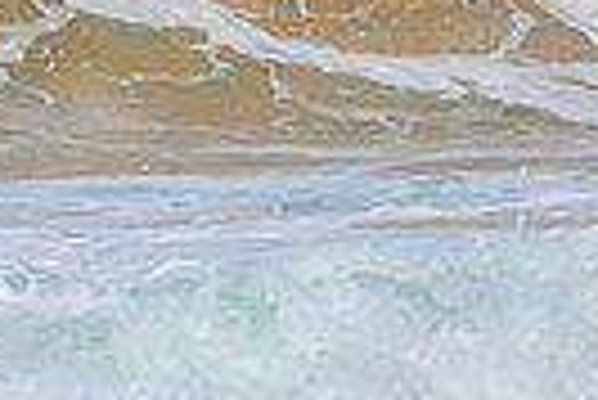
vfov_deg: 0.4
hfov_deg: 0.6
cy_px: -61
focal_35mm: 3478
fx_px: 57836
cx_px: -562
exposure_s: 1/2000
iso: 800
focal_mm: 800
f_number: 11
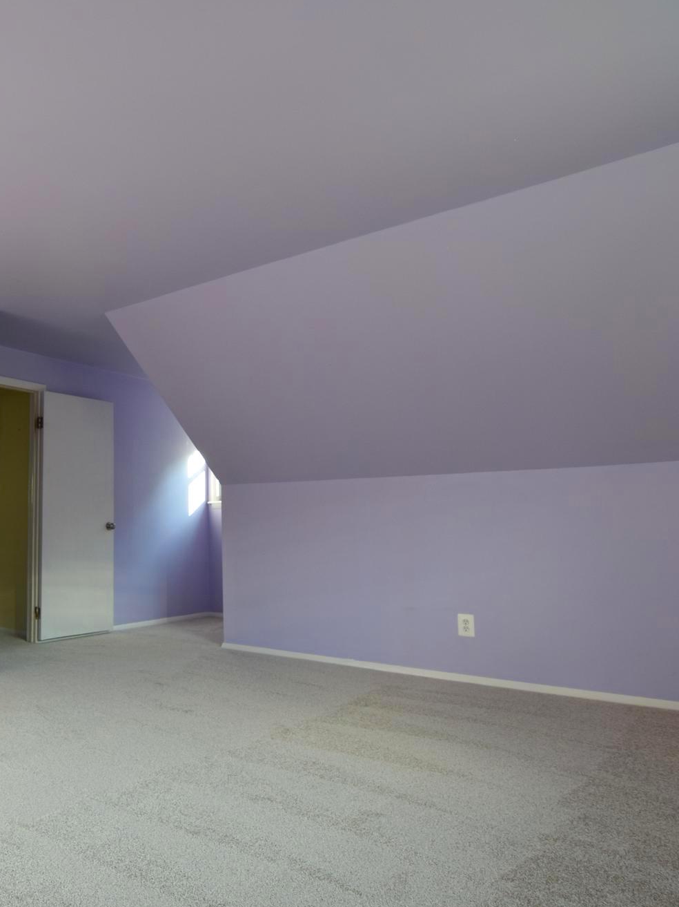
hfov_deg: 51.9
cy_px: 447
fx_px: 648
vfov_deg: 69.9
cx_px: 138
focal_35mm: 25
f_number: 4.5
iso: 400
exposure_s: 1/80
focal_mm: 11
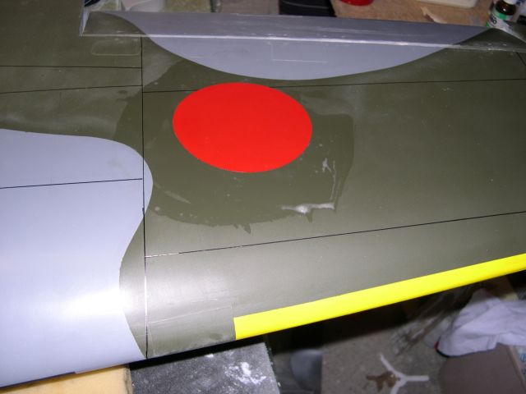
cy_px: 197
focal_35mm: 38
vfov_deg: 37.7
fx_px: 577
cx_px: 263
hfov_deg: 49.0
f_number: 2.8
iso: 100
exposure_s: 1/60
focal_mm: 8
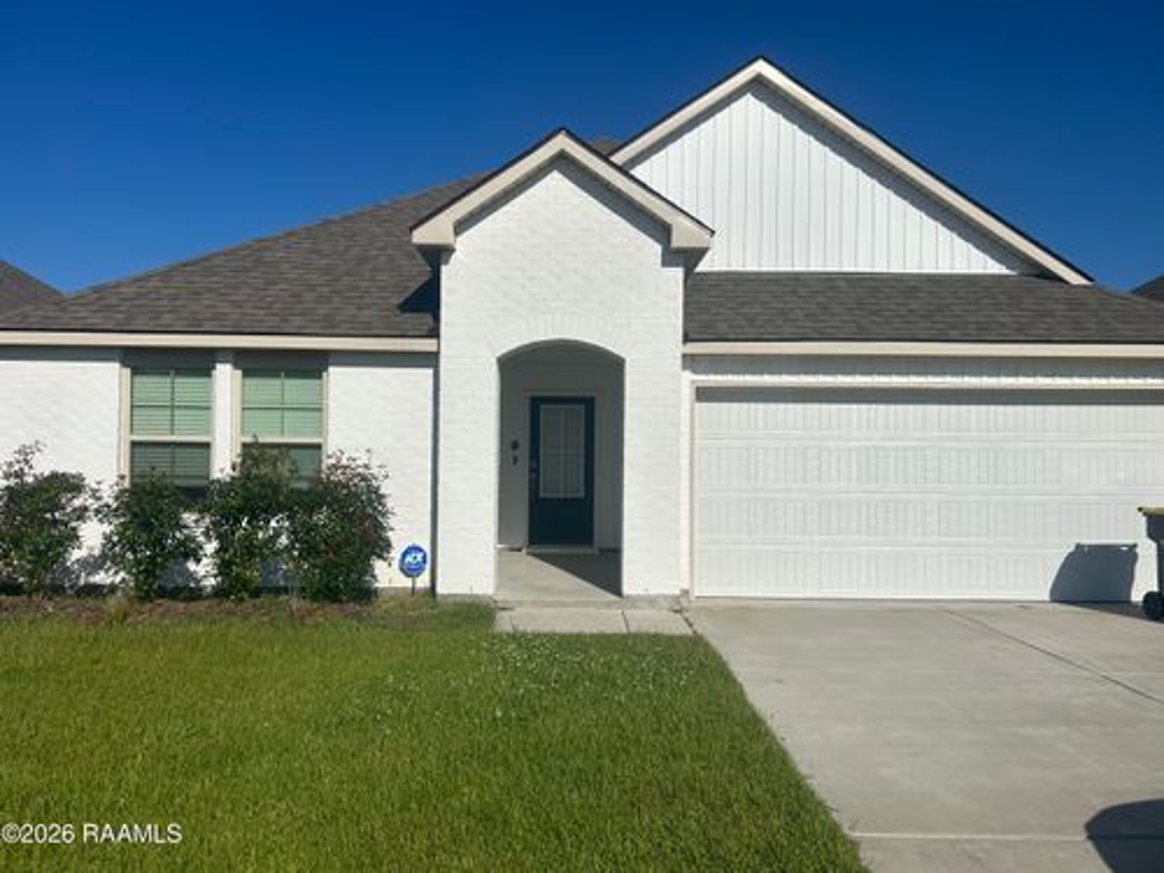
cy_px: 436
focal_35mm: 26
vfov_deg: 53.1
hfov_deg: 67.3
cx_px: 582
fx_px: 874
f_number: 1.5
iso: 50
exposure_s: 1/14286
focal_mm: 5.7
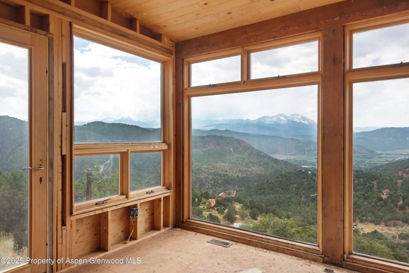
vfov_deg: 51.3
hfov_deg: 71.5
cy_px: 136
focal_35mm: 25
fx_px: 284
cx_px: 204
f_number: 7.1
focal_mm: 25
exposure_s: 1/8
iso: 100
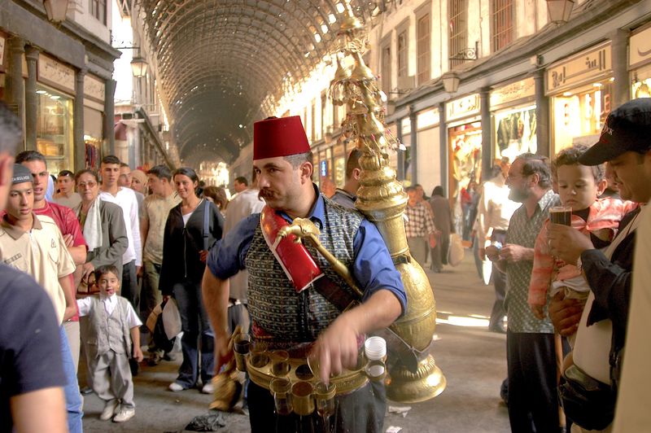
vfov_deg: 36.8
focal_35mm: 36
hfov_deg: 53.2
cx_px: 326
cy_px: 216
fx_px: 650
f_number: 2.8
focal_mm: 24
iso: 200
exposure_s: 1/40
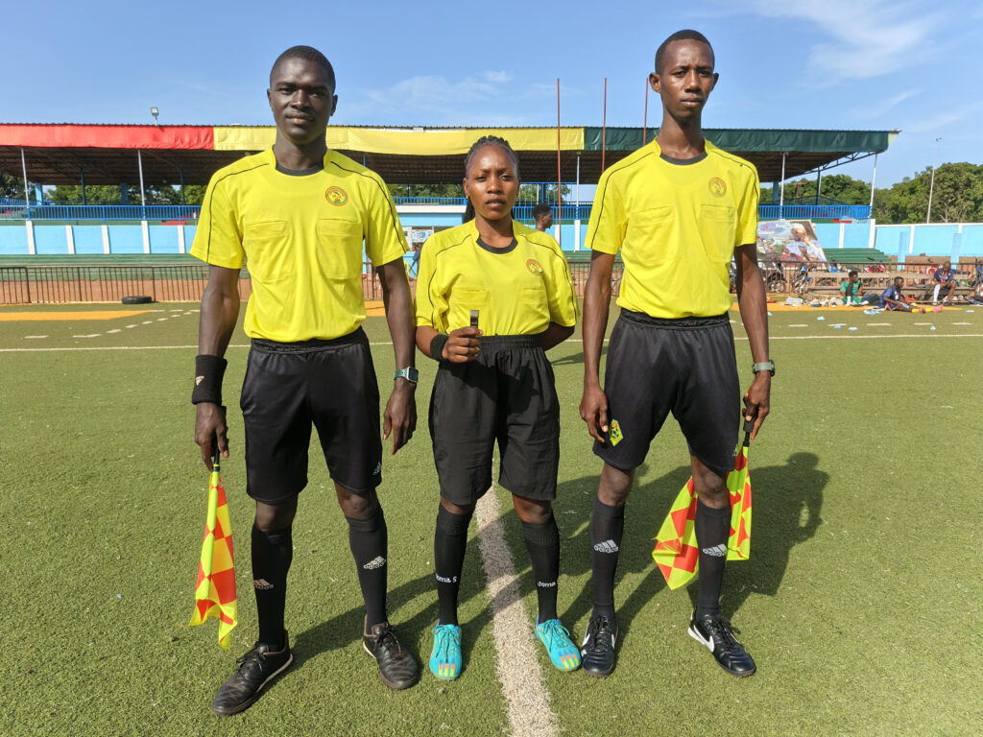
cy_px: 368
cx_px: 492
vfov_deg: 58.9
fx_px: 653
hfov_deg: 73.9
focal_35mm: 23
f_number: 1.8
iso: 50
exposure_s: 1/1311
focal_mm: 5.56
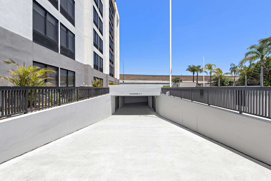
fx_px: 113
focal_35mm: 15
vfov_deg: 77.4
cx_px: 136
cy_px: 90
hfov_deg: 100.4
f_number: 7.1
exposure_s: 1/1000
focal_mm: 15
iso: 125
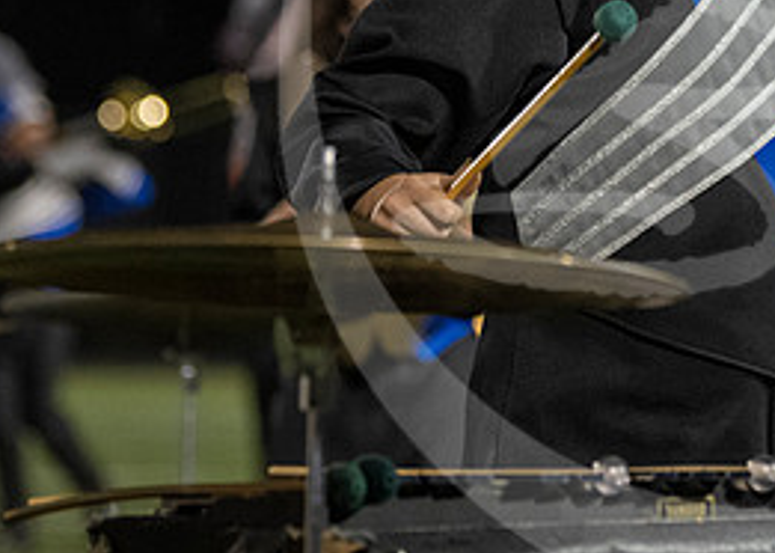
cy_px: 50
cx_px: 868
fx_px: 7654
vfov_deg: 4.1
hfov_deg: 5.8
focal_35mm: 348
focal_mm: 110
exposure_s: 1/500
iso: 4000
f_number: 2.8
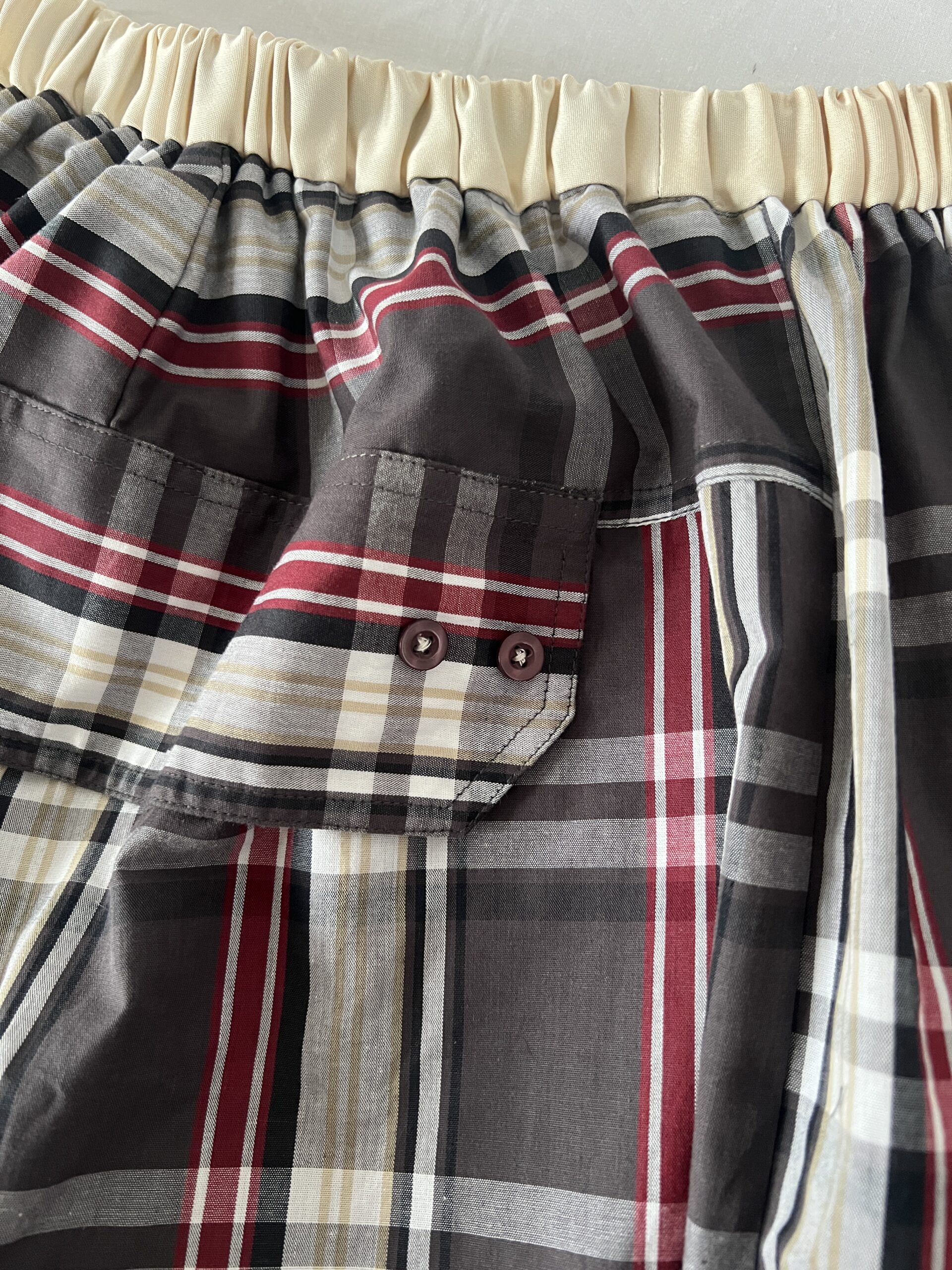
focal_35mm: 26
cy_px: 635
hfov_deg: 53.1
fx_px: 953
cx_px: 476
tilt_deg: -74.4
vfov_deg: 67.3
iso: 500
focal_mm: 5.7
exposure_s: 1/60
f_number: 1.5
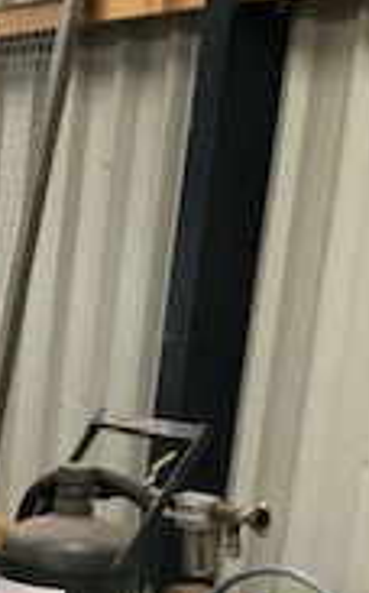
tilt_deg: -16.6
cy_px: 693
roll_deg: +0.4
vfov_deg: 19.0
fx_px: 1677
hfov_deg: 10.3
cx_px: -615
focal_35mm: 104
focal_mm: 3.99
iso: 40
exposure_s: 1/17
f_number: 1.8
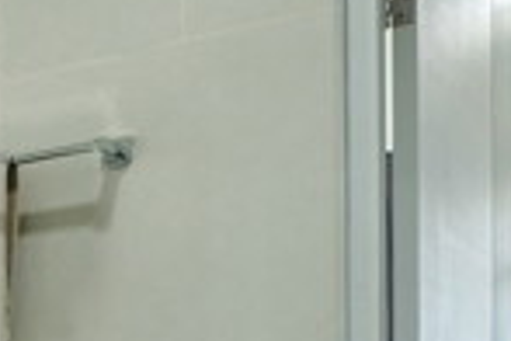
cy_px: 616
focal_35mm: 98
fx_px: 1391
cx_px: -365
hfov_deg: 17.5
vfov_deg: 12.7
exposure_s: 1/100
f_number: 3.5
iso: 400
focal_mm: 16
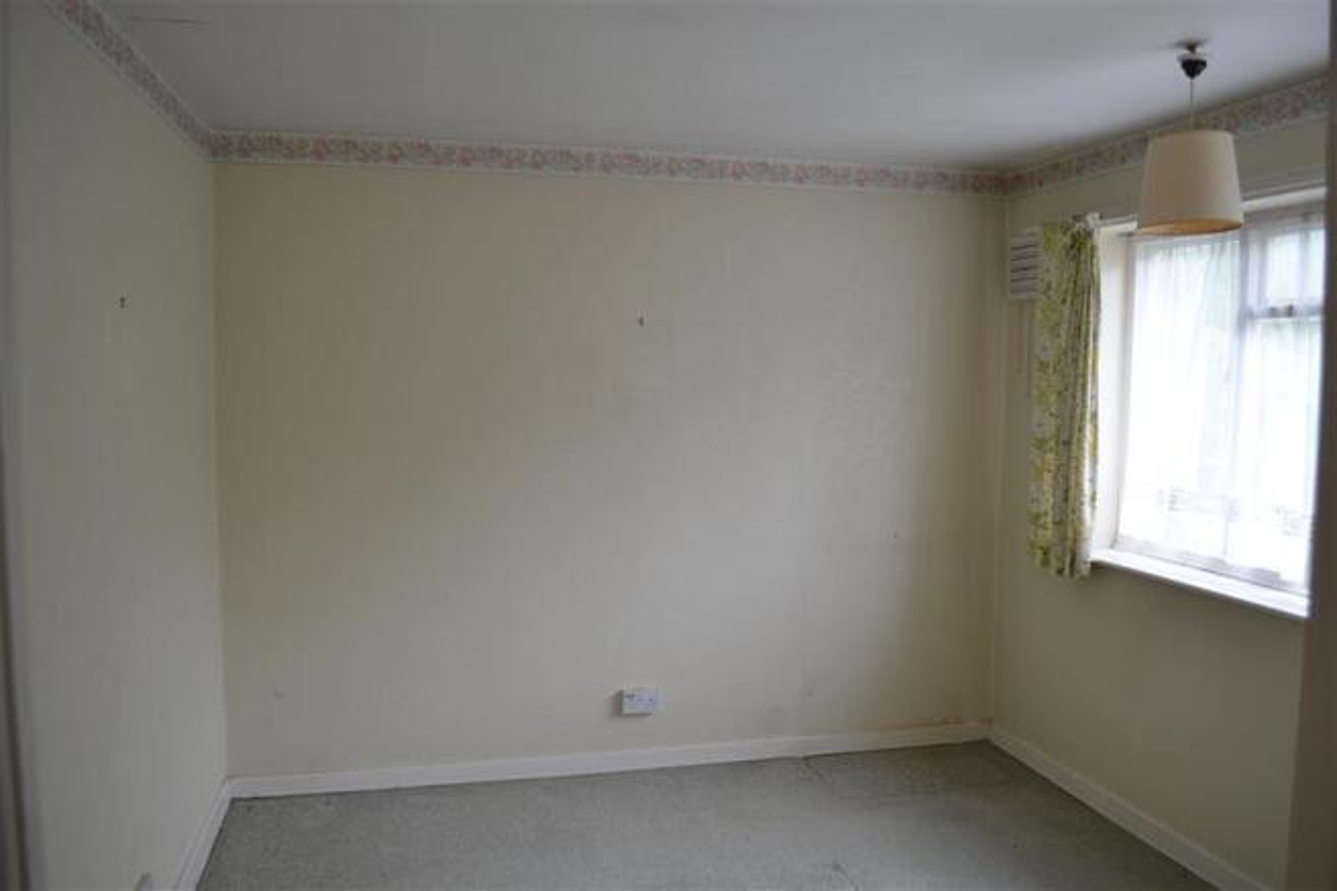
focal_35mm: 27
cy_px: 446
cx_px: 668
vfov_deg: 47.9
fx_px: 1002
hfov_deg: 67.4
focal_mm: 18
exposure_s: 1/60
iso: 400
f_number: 4
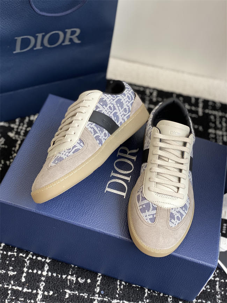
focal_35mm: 52
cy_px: 152
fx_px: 454
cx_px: 114
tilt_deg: -47.9
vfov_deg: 36.8
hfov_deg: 28.0
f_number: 2
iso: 25
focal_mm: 6
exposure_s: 1/122
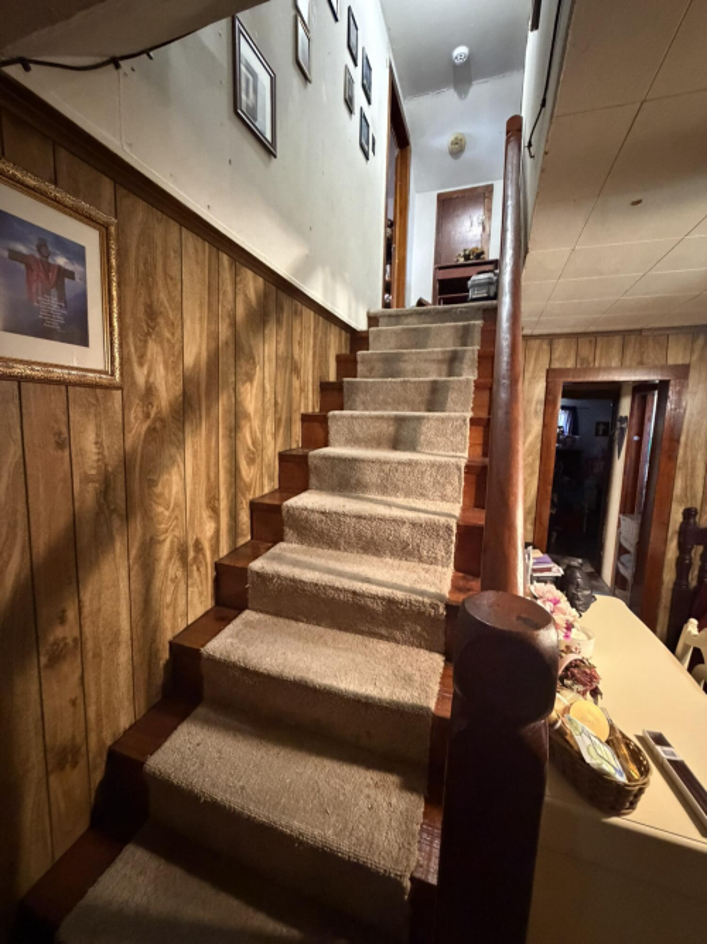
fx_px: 381
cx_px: 354
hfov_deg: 85.7
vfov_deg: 102.1
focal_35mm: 14
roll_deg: -1.8
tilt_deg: -6.9
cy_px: 472
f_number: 2.2
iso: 1250
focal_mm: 2.22
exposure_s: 1/40
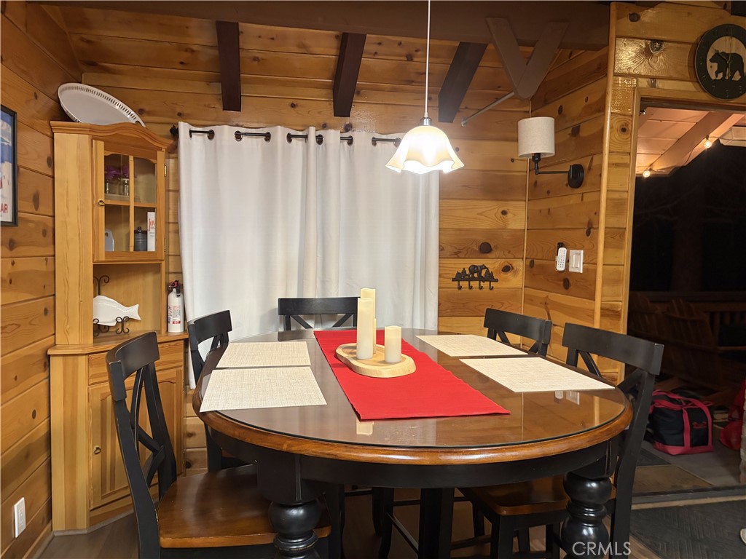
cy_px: 280
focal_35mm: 26
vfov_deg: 53.1
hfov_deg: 67.3
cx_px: 373
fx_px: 560
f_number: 1.6
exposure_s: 1/60
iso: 320
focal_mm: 5.96
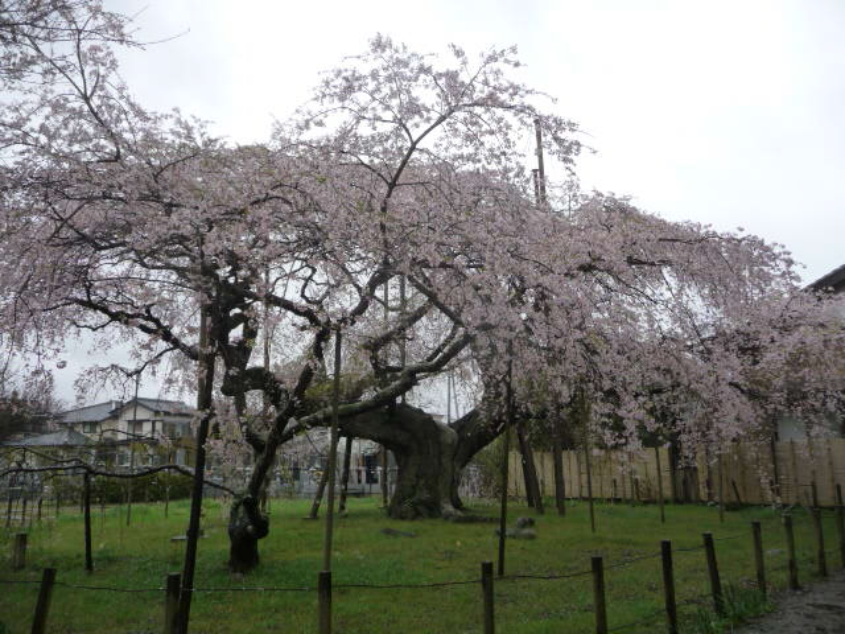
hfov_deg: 63.4
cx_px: 422
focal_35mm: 28
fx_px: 683
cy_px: 317
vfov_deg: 49.7
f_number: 3.3
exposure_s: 1/500
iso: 160
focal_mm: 4.7
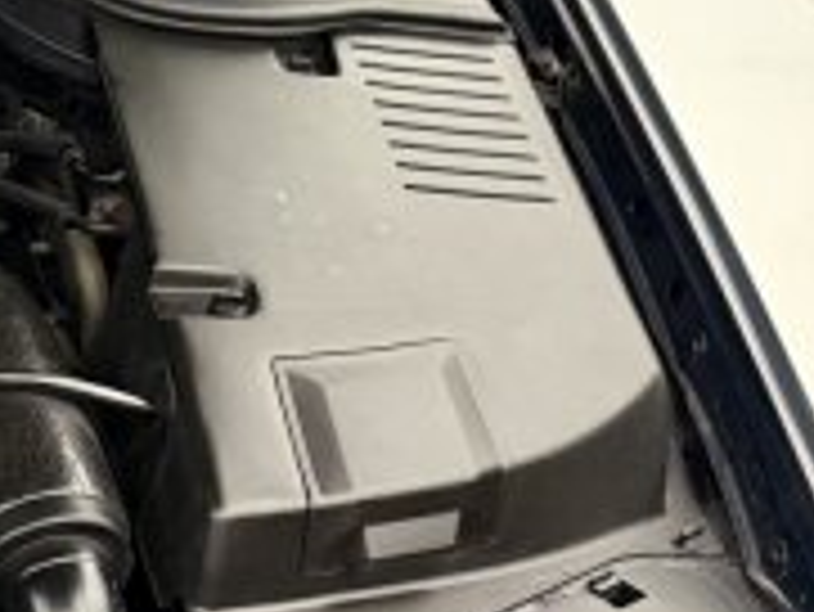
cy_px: 752
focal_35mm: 85
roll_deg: -0.8
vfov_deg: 16.6
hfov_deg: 18.6
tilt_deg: -44.8
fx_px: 2000
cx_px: -589
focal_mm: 6.76
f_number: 1.78
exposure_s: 1/47
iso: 500
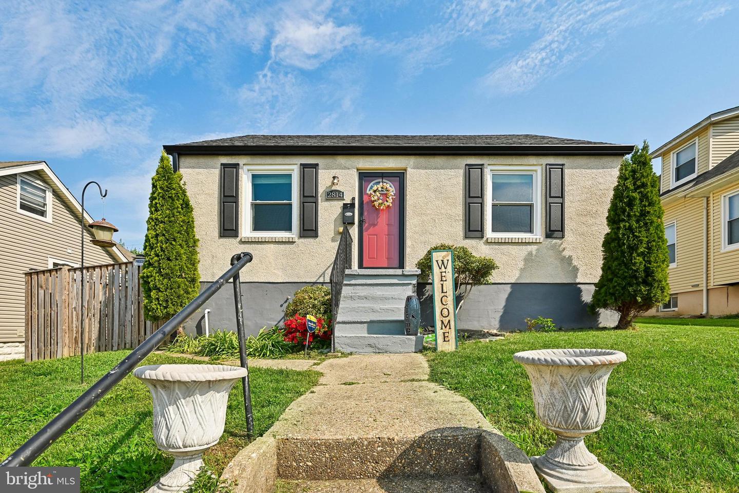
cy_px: 246
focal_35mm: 14
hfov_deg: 104.3
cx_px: 370
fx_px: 287
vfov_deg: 81.2
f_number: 8
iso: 100
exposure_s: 1/400
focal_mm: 14
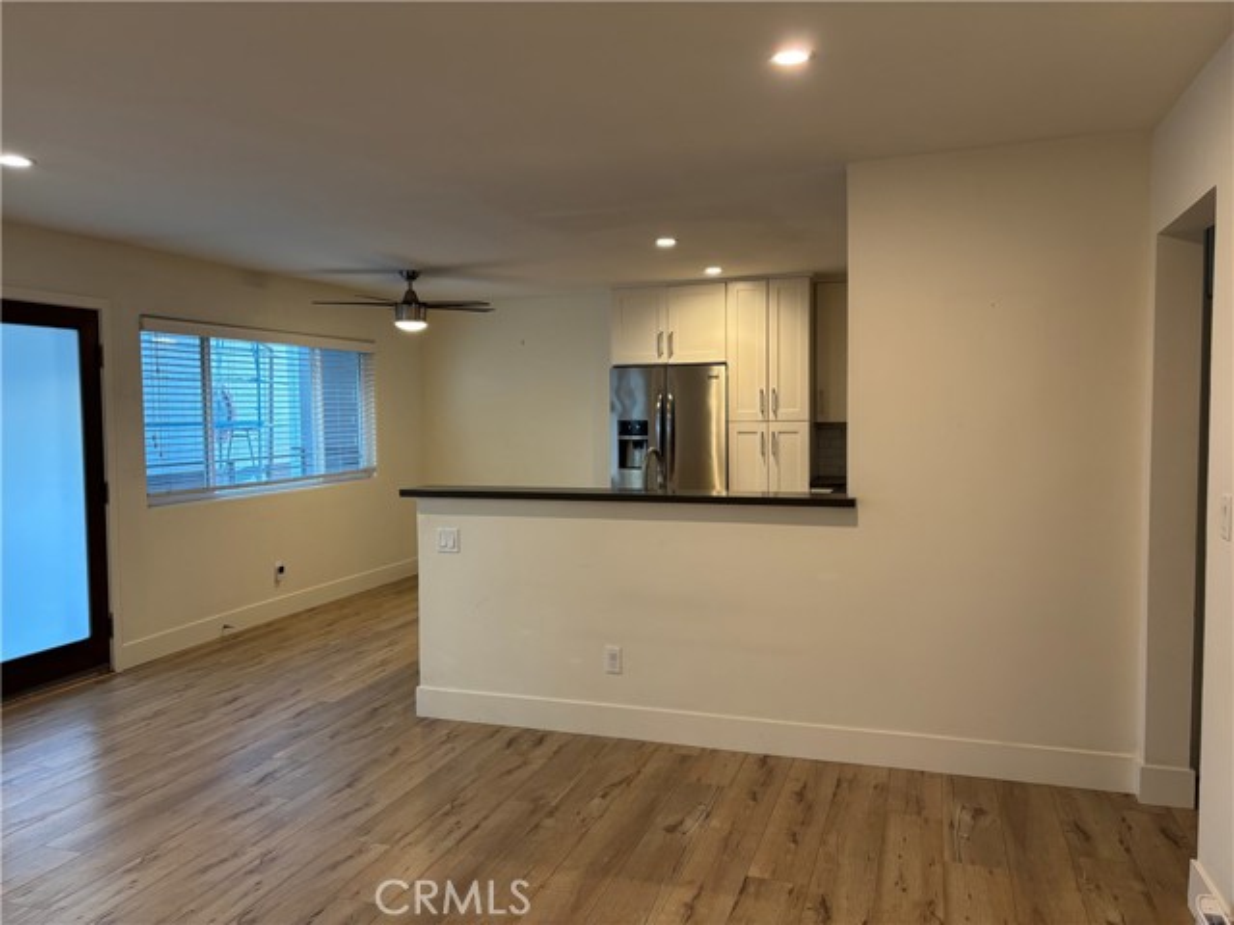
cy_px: 462
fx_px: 927
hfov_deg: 67.3
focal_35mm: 26
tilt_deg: -2.4
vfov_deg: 53.1
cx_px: 617
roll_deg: +0.8
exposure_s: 1/60
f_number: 1.6
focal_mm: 5.96
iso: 125
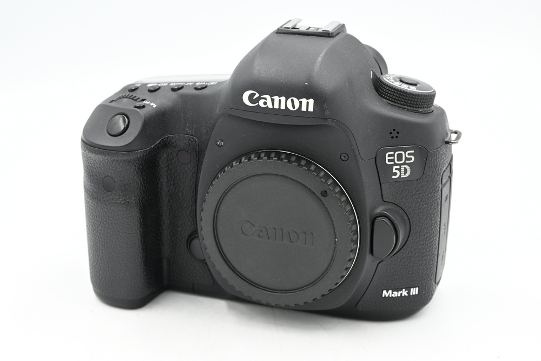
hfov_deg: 29.7
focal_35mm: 68
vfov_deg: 20.0
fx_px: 1022
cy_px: 180
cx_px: 270
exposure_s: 1/15
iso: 200
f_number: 14
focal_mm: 68
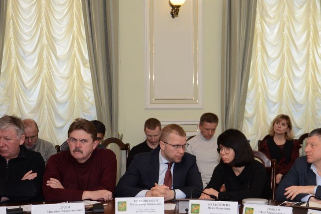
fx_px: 615
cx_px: 232
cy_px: 149
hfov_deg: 28.9
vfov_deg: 19.6
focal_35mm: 69
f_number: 3.8
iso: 800
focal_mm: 24
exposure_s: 1/200
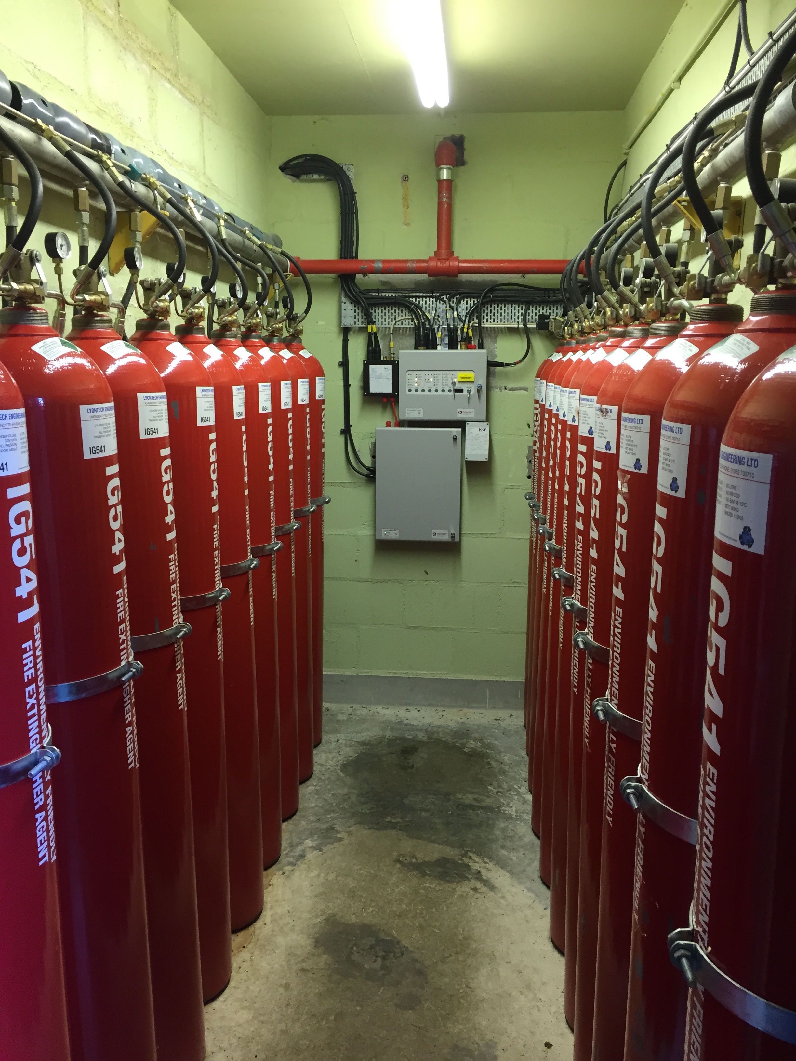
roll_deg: -0.7
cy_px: 530
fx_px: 889
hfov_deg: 48.2
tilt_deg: -9.4
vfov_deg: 61.7
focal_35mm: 29
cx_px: 398
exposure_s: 1/33
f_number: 2.2
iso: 64
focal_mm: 4.15
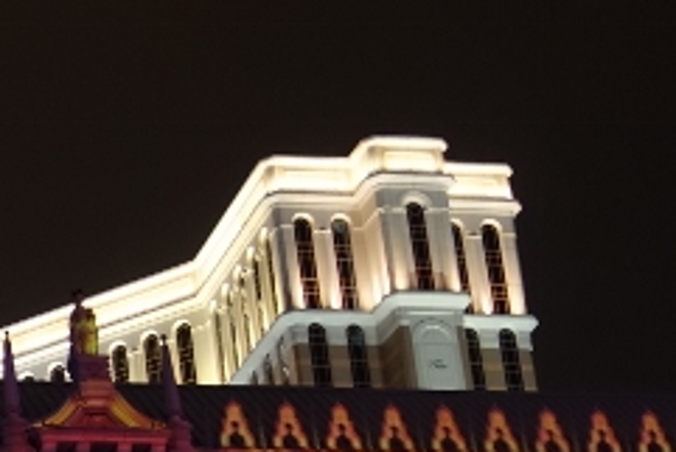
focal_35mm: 116
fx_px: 2179
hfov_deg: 16.5
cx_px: -236
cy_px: 591
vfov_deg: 11.5
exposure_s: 1/30
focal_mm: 10.4
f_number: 1.8
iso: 500
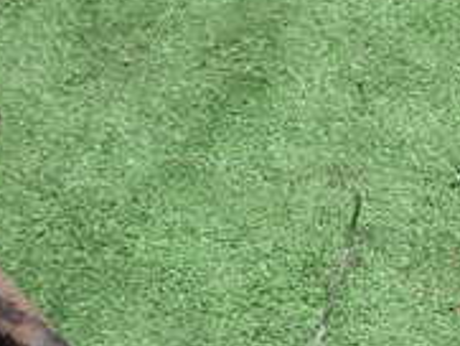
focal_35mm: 83
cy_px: 412
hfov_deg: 22.8
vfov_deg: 17.0
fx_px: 1104
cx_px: 440
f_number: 8
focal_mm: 4.5
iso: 100
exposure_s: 1/160
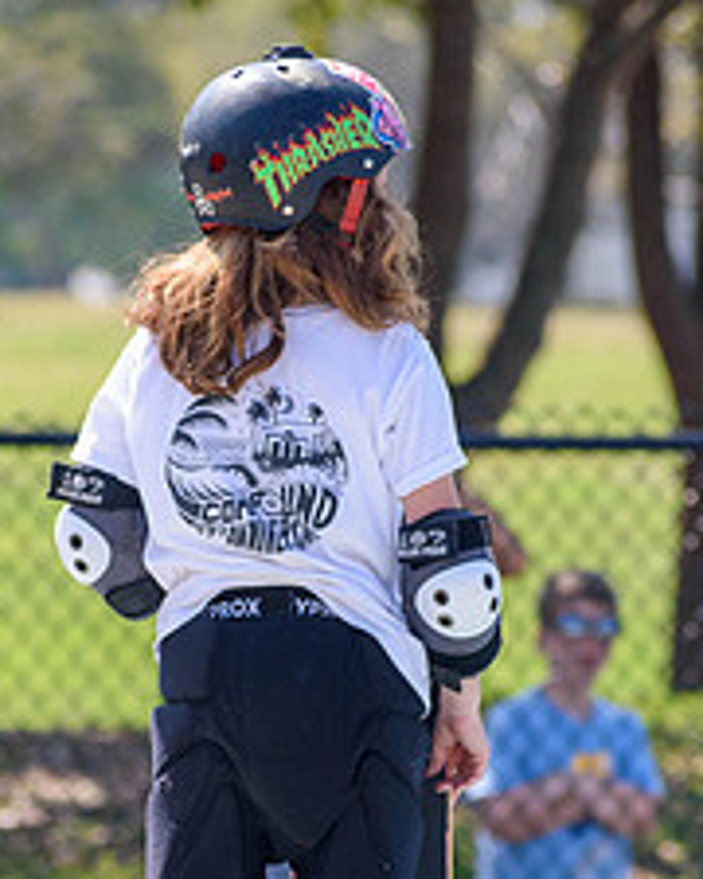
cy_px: 752
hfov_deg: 1.9
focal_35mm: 799
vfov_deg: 2.4
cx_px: 168
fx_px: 20780
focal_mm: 220
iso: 400
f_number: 5.6
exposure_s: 1/1250
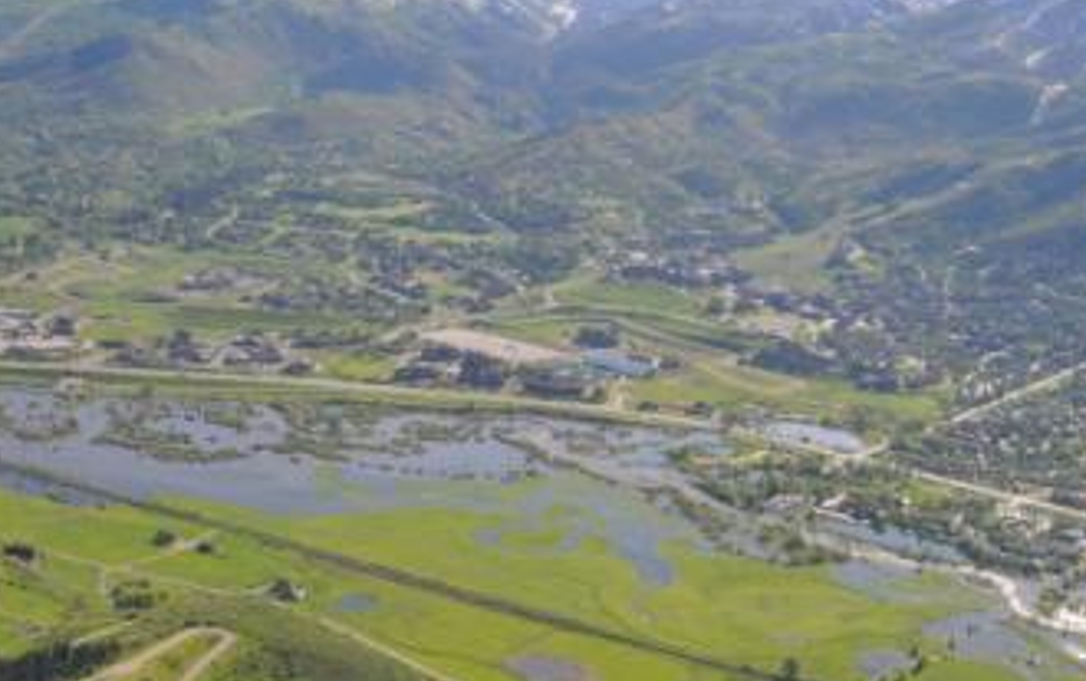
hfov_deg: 35.1
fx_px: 1718
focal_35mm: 58
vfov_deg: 22.3
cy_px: 470
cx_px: 553
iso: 200
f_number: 9
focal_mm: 28
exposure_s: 1/320
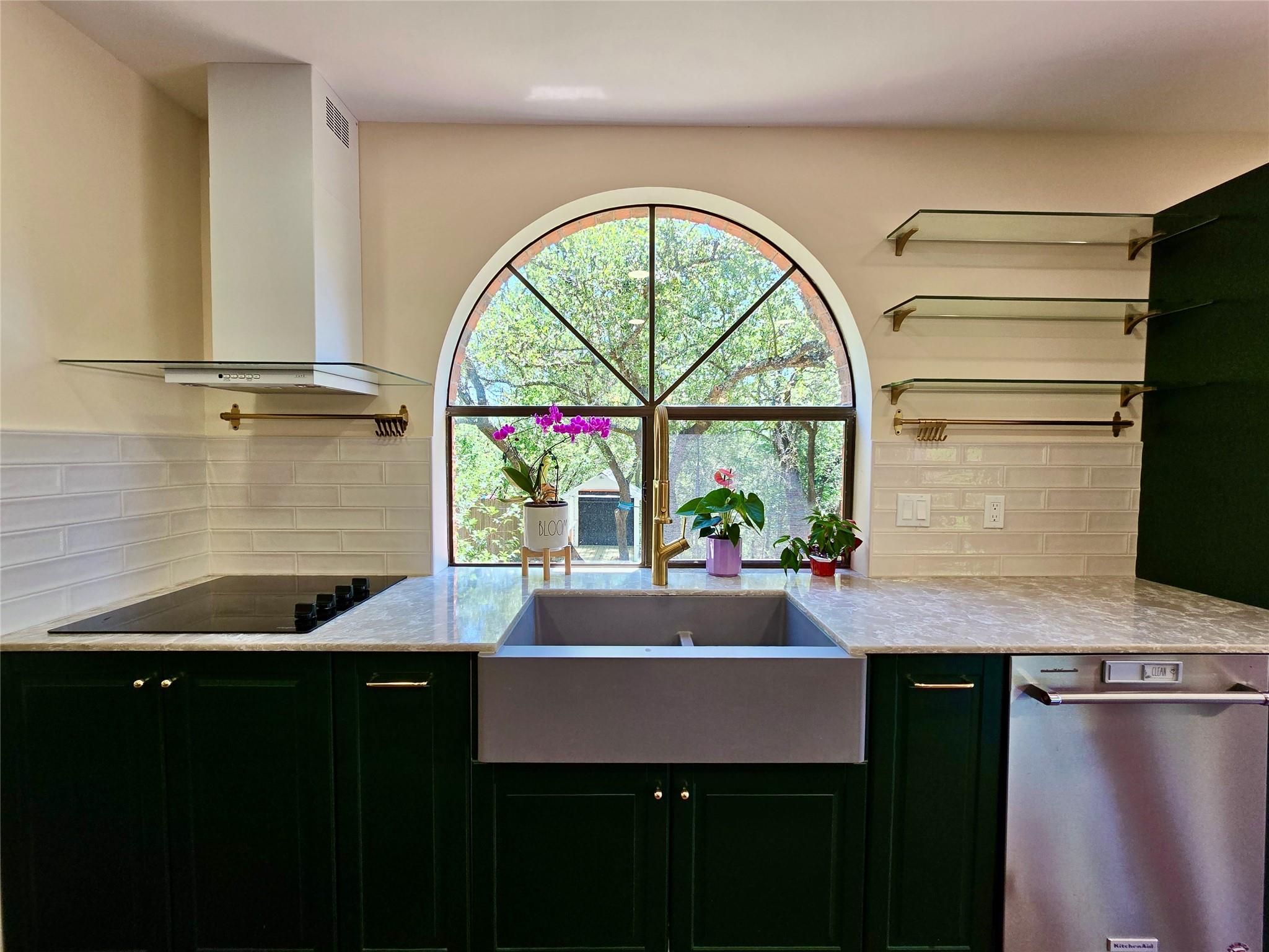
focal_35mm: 13
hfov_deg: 106.2
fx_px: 477
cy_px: 476
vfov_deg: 89.9
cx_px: 634
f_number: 2.2
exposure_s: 1/120
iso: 64
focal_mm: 2.2
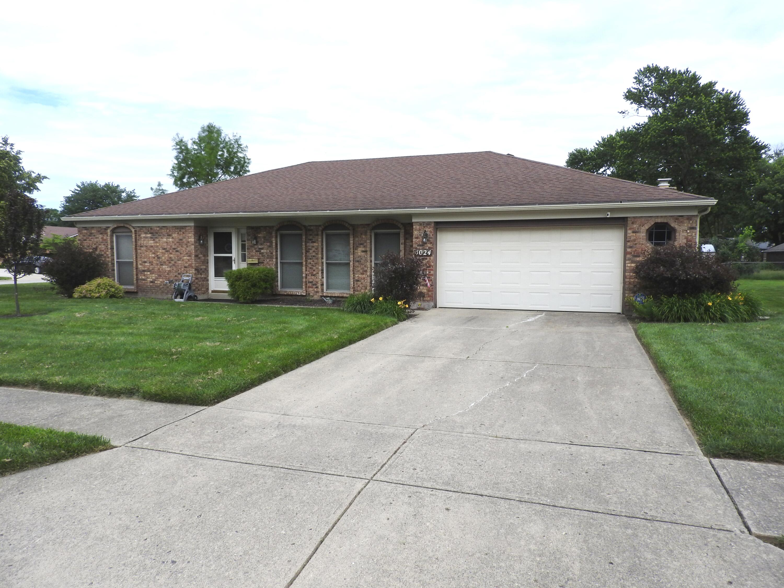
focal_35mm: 24
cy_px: 294
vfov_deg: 56.8
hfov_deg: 71.6
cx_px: 392
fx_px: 544
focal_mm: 4.3
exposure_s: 1/1250
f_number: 3.3
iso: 100
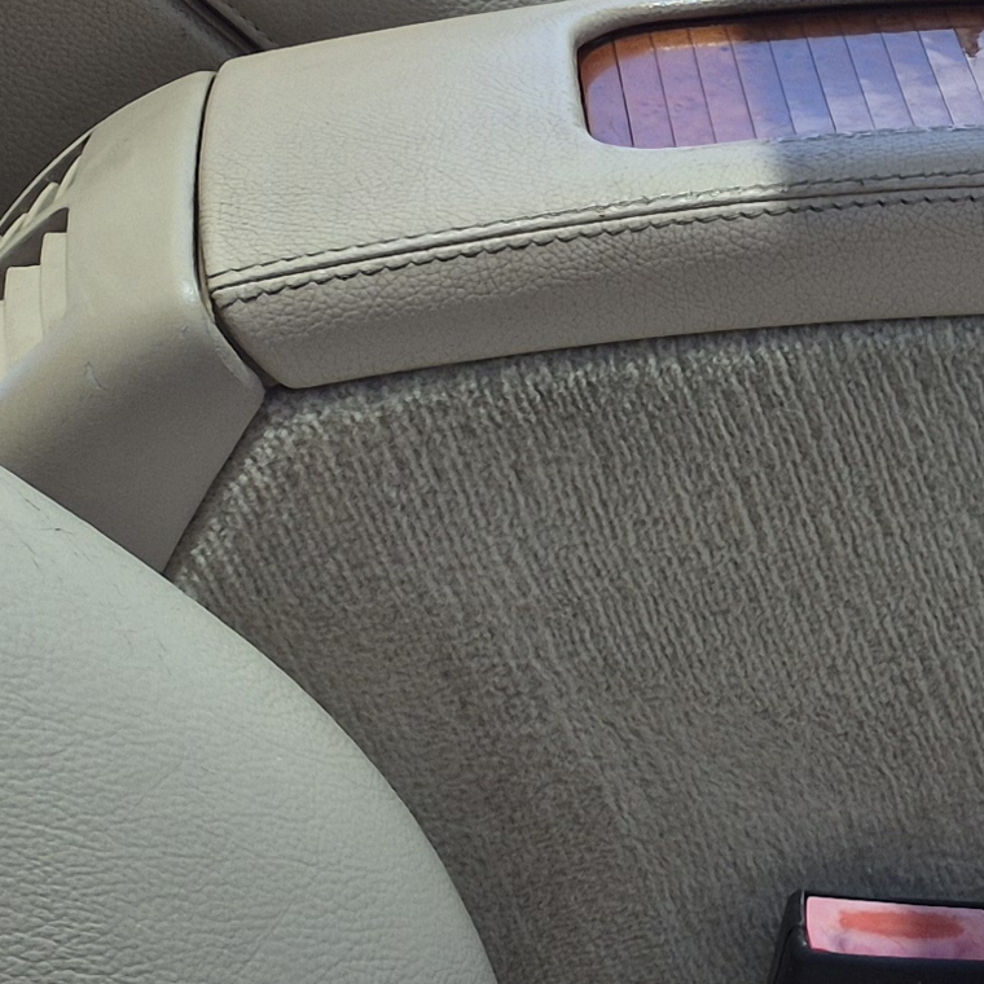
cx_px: 2564
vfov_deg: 16.2
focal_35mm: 107
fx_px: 3441
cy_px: 725
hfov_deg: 12.0
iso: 25
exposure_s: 1/1400
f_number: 1.8
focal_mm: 5.4
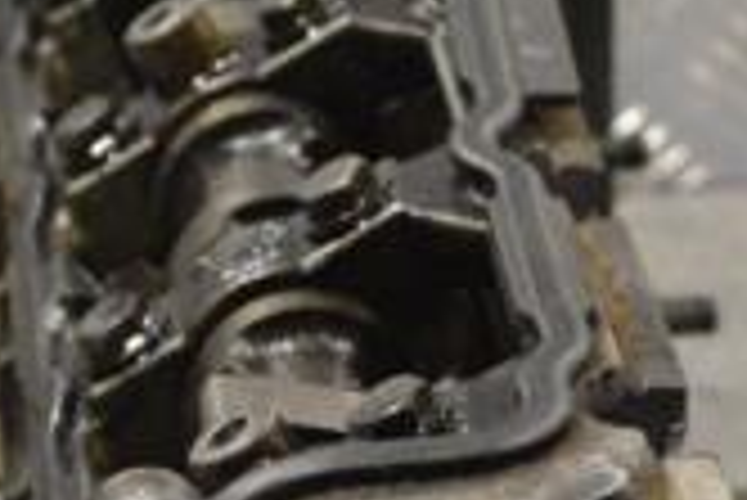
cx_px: 198
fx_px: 4943
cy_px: 865
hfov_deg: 8.6
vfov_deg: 5.7
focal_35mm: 238
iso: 3200
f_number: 9
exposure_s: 1/320
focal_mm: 44
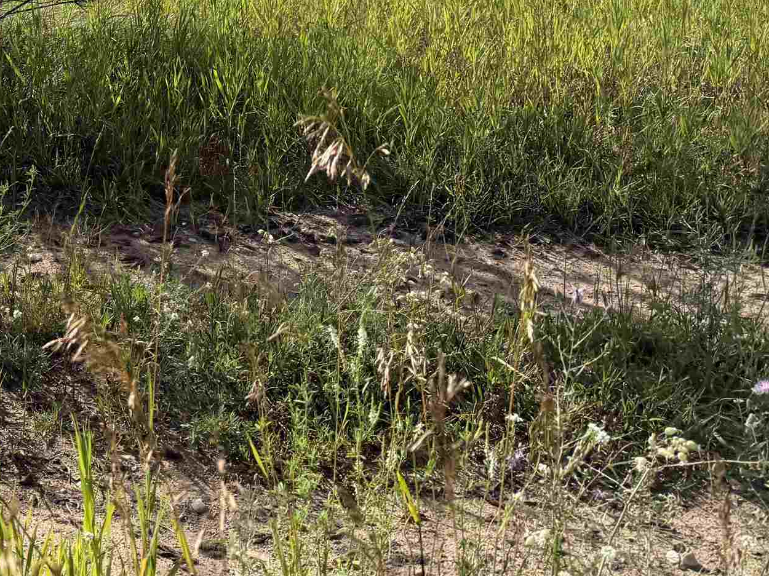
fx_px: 1310
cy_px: 47
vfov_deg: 24.1
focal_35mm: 59
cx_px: -96
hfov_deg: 29.2
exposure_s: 1/5714
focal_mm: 6.76
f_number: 1.78
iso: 100
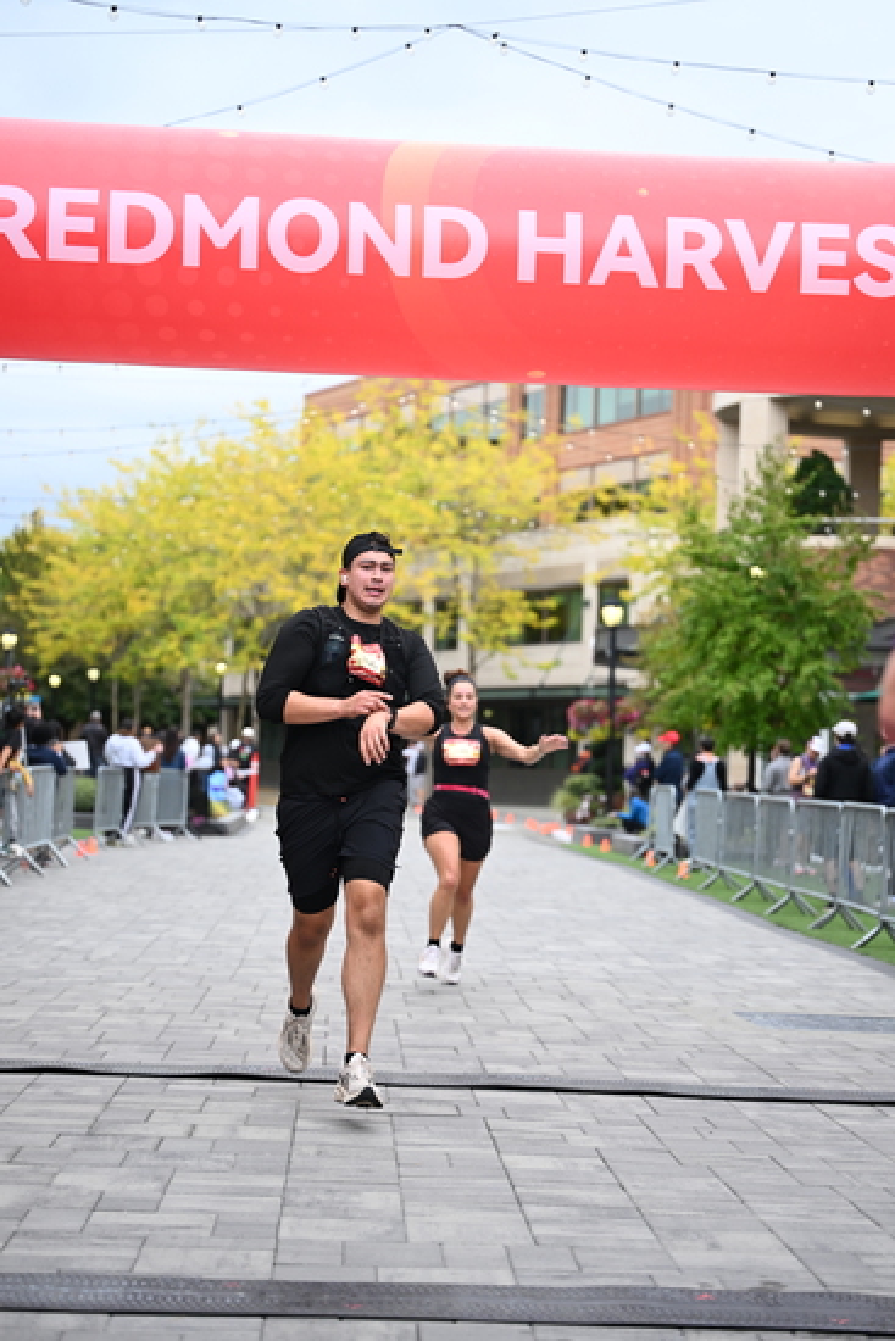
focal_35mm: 70
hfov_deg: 19.5
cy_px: 670
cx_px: 448
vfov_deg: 28.8
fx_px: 2609
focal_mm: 70
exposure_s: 1/2000
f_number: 2.8
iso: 640
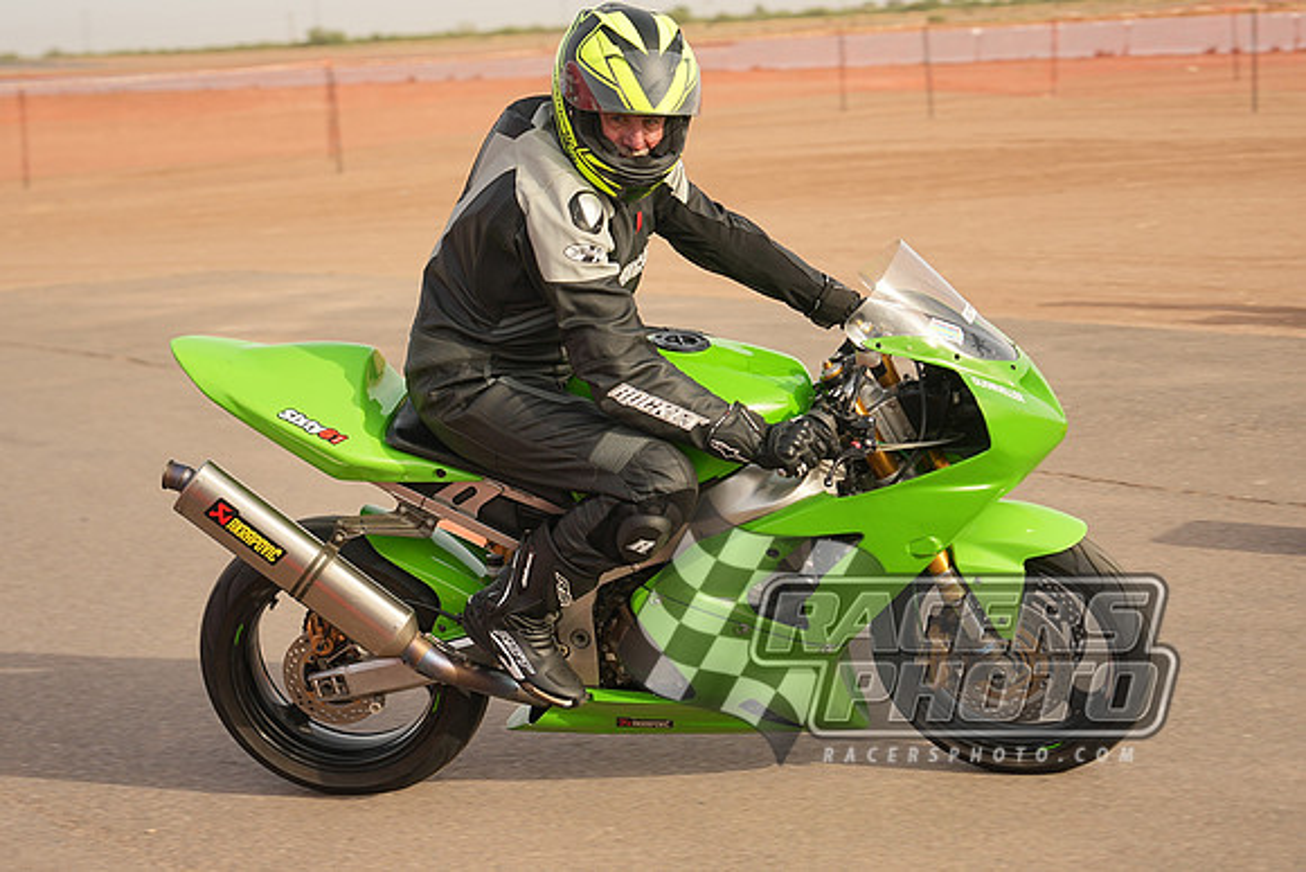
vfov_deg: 18.2
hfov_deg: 27.0
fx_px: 2721
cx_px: 653
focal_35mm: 75
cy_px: 436
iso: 200
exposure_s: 1/250
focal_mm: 50
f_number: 2.8
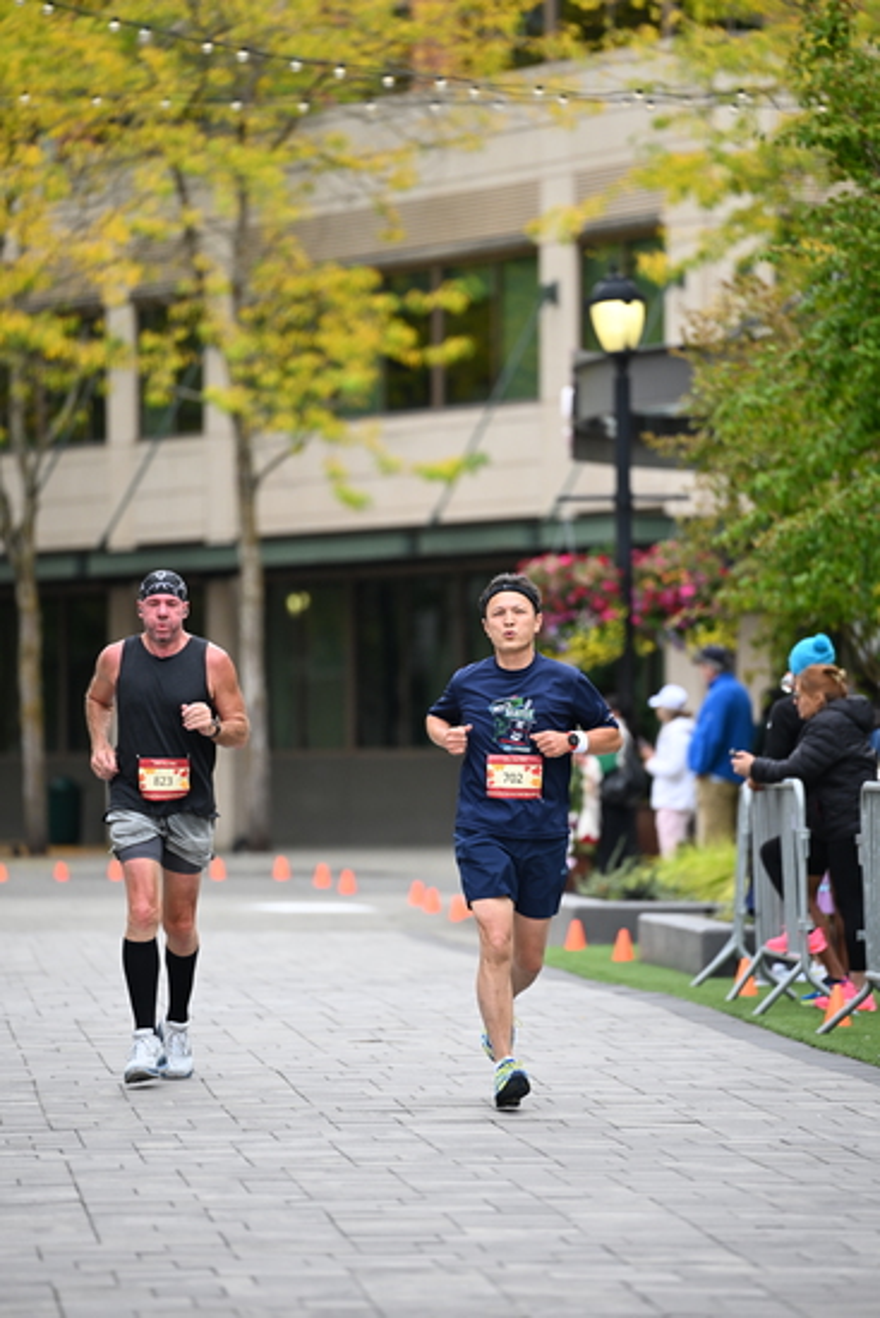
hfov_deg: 6.9
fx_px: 7328
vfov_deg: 10.3
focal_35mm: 200
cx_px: 440
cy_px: 659
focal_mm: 200
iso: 640
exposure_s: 1/2000
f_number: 2.8
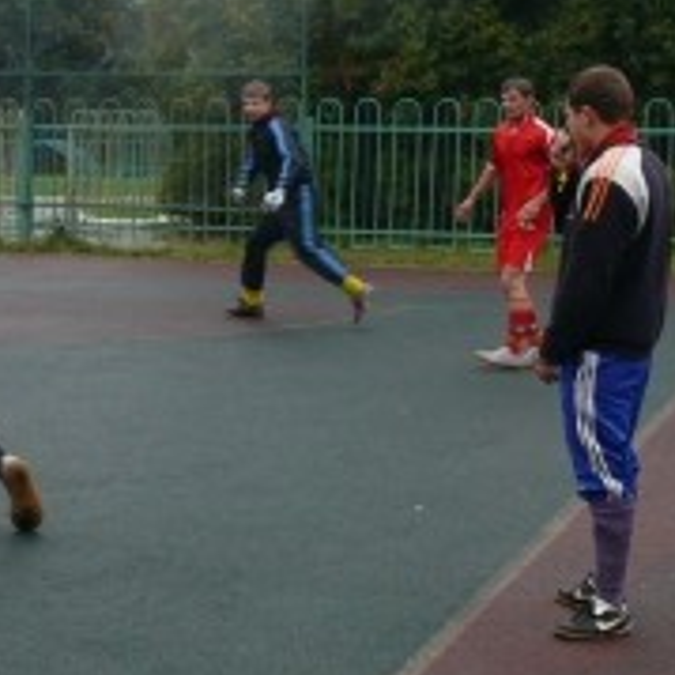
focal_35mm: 97
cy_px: 272
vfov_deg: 17.9
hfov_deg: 16.6
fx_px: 2140
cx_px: -290
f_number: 3.2
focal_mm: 7.4
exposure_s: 1/100
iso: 100
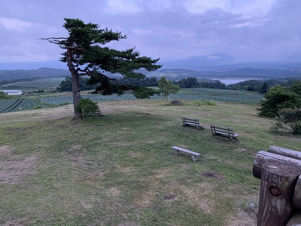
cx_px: 150
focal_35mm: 26
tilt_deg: -12.7
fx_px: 226
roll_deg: +0.7
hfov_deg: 67.3
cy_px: 113
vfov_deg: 53.1
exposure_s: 1/55
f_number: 1.8
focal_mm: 4.25
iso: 400
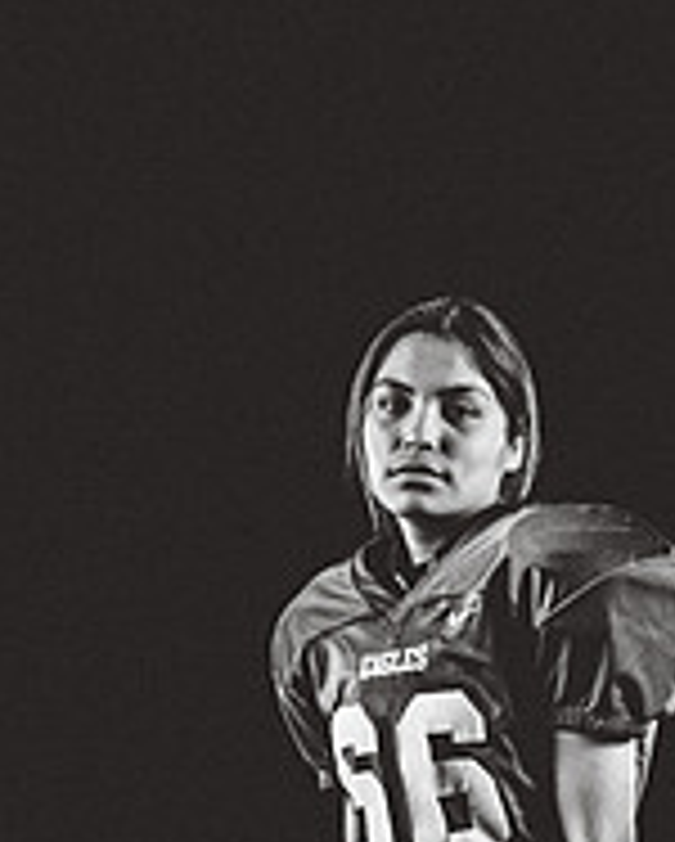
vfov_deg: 8.6
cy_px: 986
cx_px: 486
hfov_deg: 7.0
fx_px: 5510
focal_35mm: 221
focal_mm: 98
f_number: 2.8
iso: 200
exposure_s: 1/160
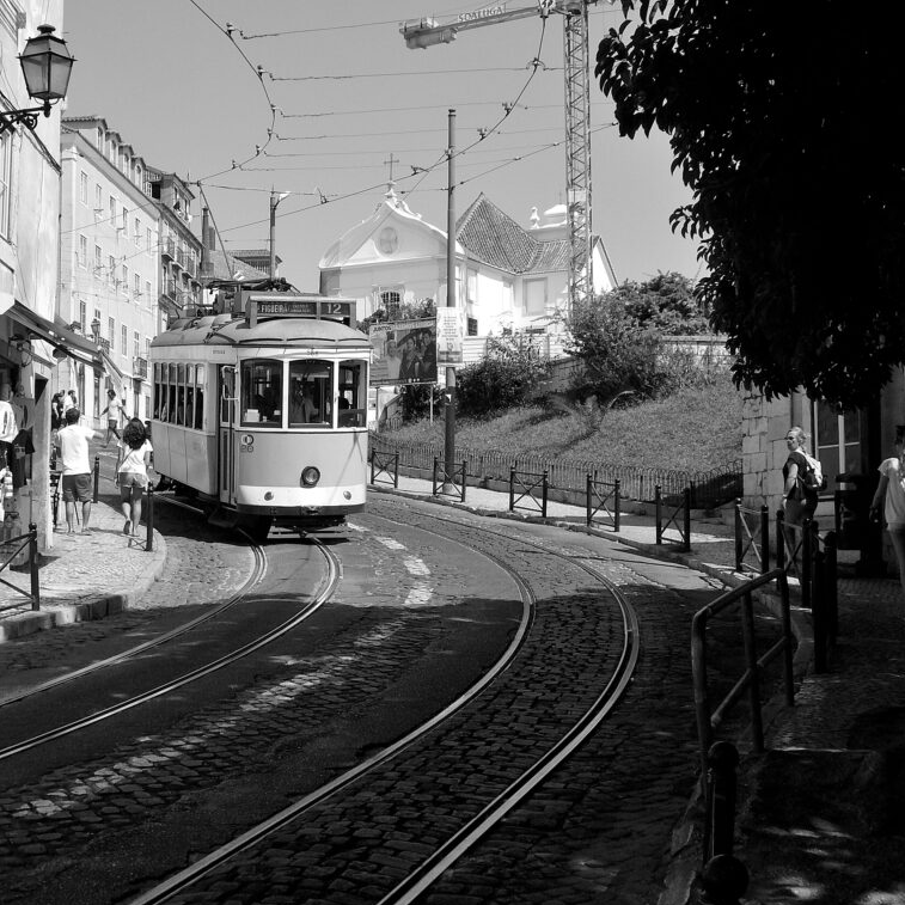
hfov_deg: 30.8
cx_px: 295
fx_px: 1627
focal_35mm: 55
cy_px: 450
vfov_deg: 31.1
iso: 80
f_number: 7.1
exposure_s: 1/320
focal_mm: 7.5
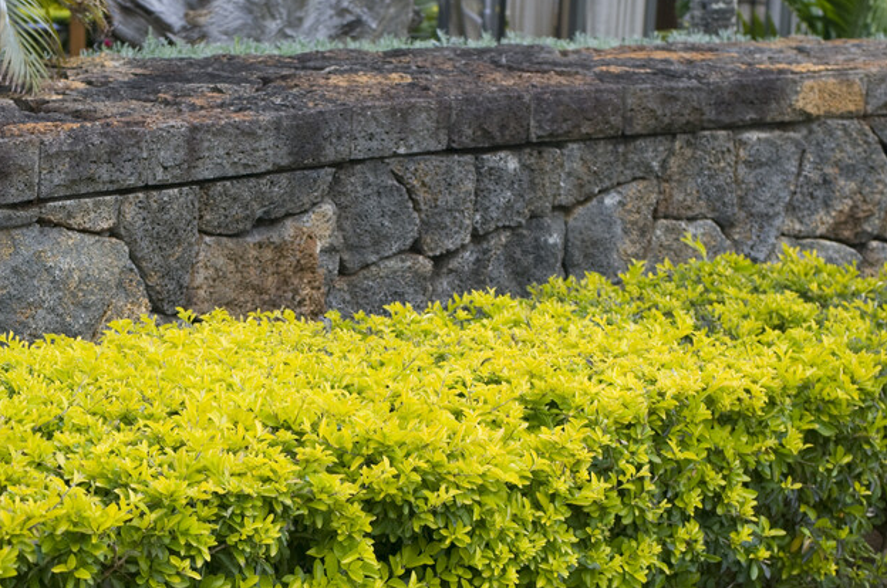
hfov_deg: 18.4
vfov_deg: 12.3
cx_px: 210
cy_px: 463
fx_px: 2726
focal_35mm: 111
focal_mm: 45
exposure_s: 1/160
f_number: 5
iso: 200
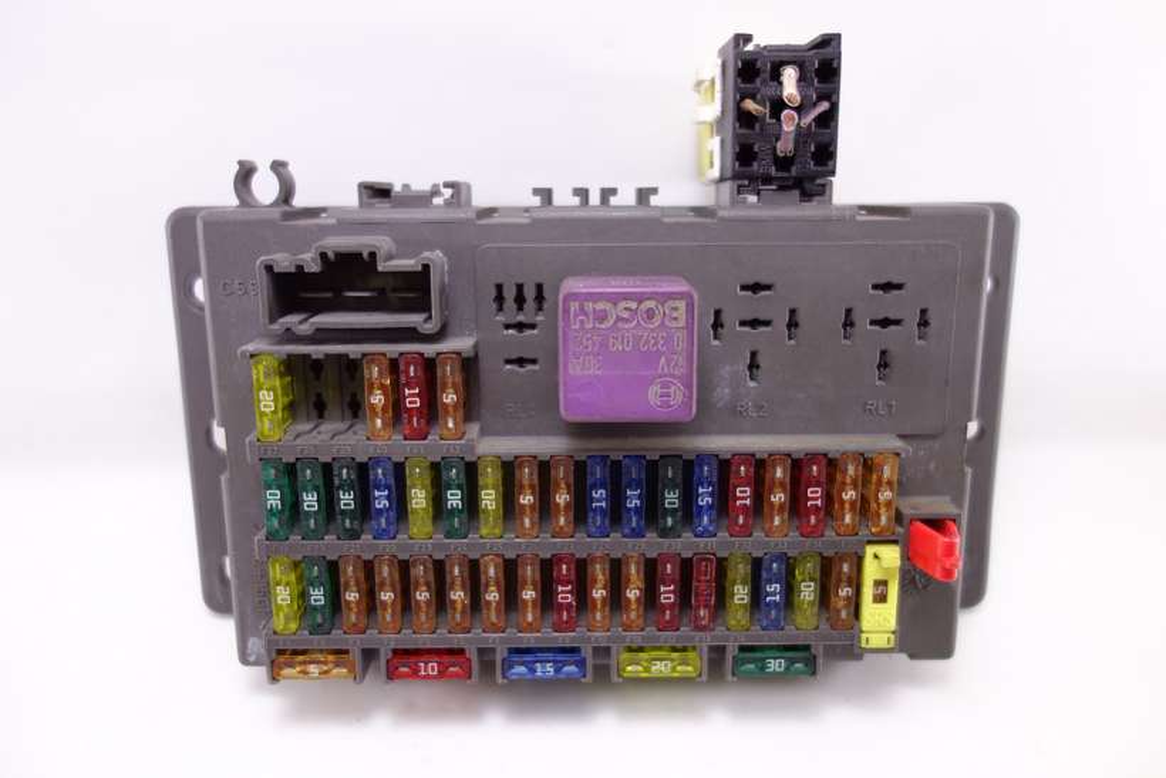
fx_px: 907
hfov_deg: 65.5
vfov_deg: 46.4
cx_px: 583
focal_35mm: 28
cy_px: 389
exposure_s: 1/80
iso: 125
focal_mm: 10.4
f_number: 1.8
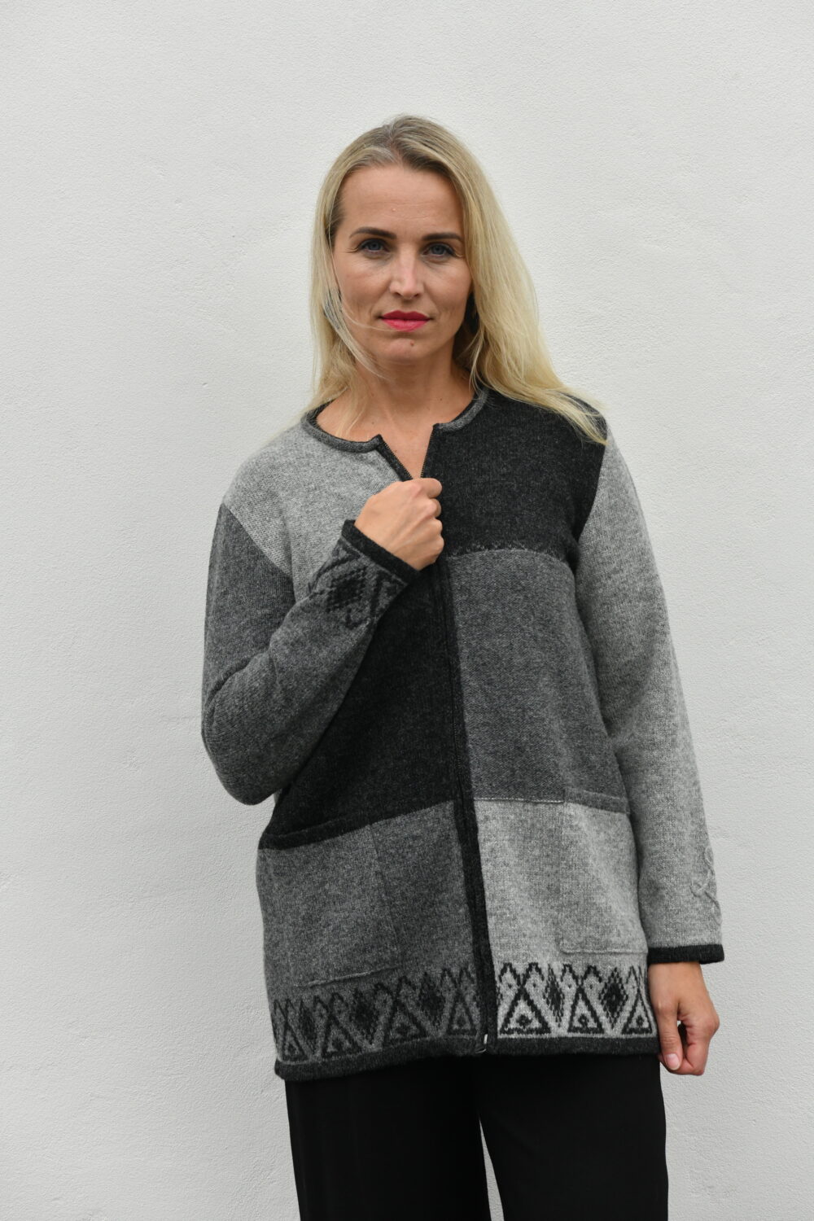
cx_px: 407
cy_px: 610
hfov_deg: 19.5
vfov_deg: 28.8
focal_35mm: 70
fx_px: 2374
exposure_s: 1/350
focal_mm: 70
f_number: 9.5
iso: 1600
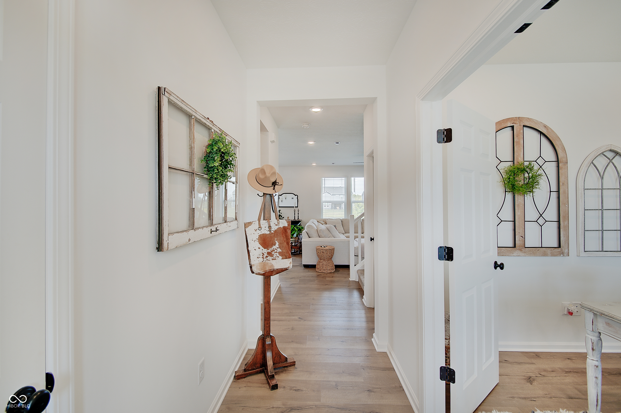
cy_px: 206
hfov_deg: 100.4
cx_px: 310
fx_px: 259
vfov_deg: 77.2
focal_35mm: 15
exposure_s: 1/10
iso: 100
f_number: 9
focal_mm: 10
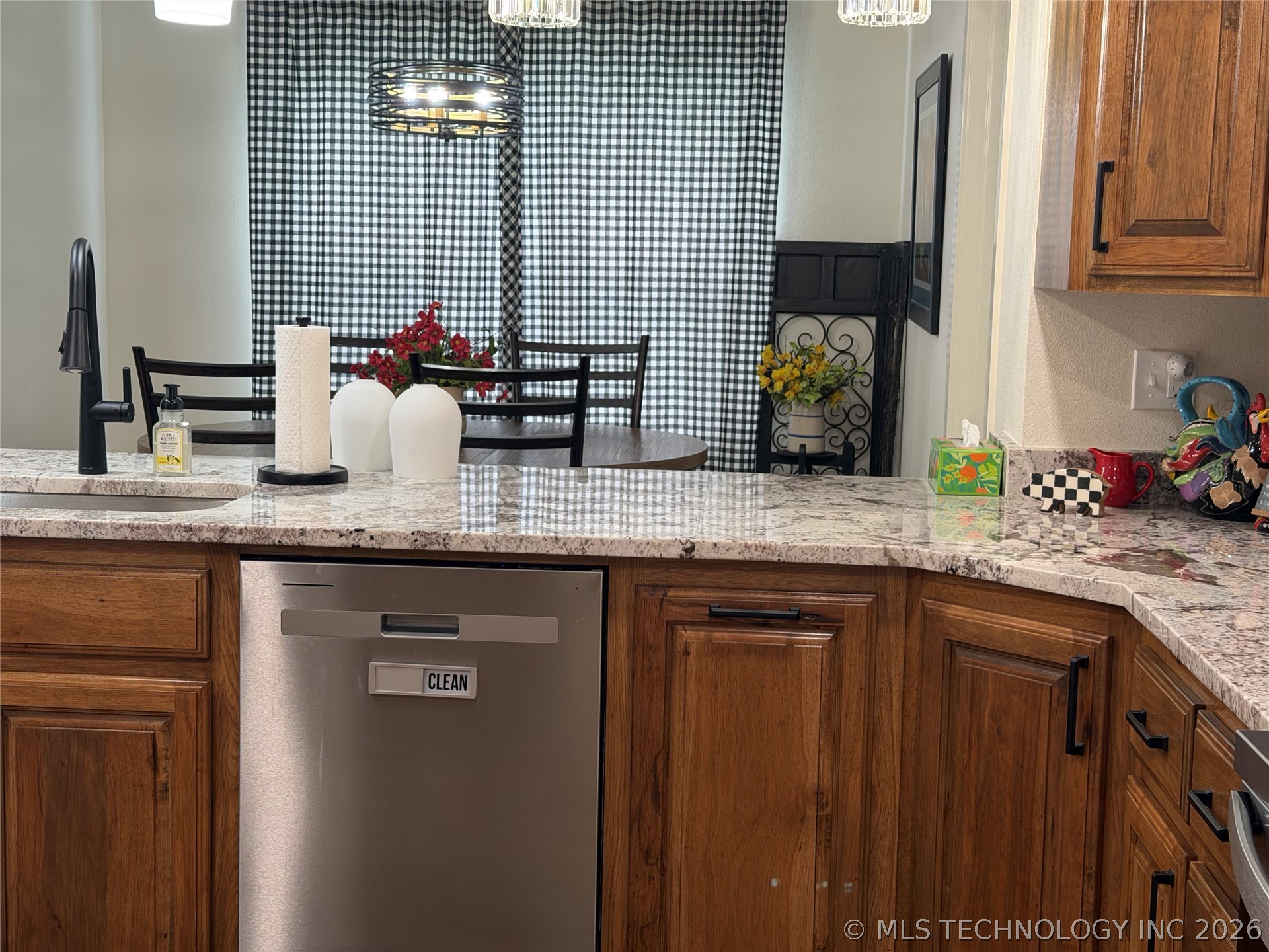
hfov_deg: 39.7
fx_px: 1760
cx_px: 634
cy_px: 476
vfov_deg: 30.3
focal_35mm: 48
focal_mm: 6.76
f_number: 1.78
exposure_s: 1/60
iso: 100
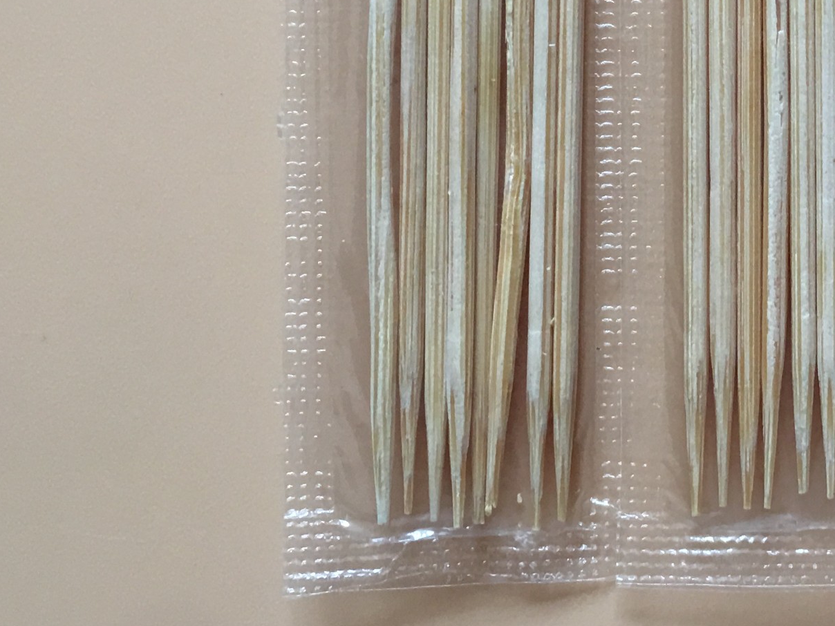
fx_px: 1737
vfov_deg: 20.0
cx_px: 912
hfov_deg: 25.2
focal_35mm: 72
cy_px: 39
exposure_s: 1/17
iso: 40
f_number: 2.2
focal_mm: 4.15
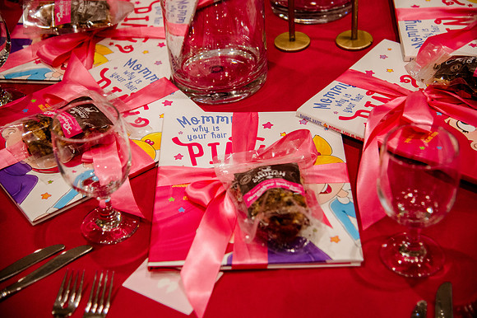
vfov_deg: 20.9
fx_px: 861
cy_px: 159
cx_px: 238
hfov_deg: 31.0
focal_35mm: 65
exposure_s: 1/320
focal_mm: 65
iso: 4000
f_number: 4
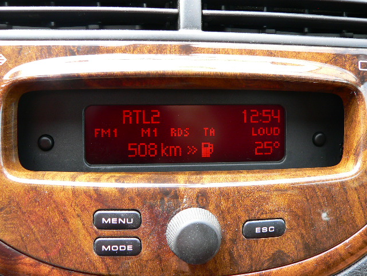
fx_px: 445
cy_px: 138
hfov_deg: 44.8
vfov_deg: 34.3
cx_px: 184
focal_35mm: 42
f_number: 2.8
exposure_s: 1/60
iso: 100
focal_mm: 6.9
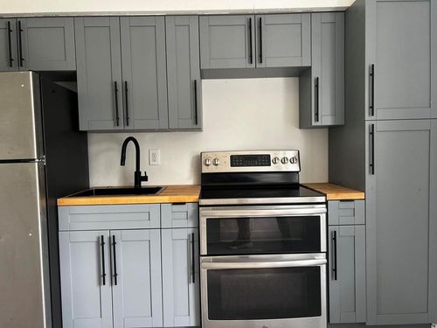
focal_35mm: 26
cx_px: 218
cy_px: 164
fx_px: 328
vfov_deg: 53.1
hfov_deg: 67.3
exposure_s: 1/114
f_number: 1.5
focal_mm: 5.7
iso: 125
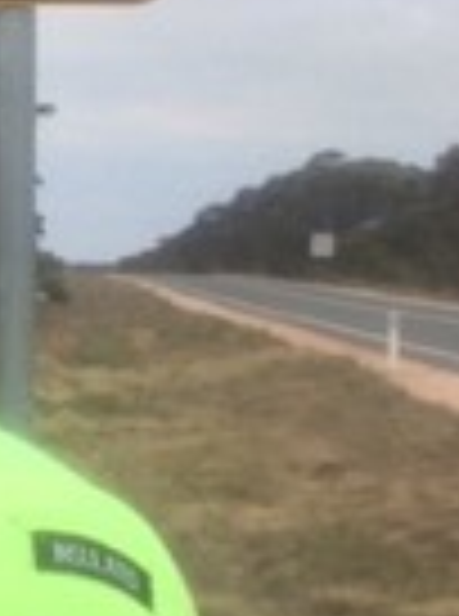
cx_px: -32
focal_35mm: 118
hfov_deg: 12.3
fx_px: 2096
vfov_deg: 16.7
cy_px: 306
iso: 50
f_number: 2.4
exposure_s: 1/60
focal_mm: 2.15
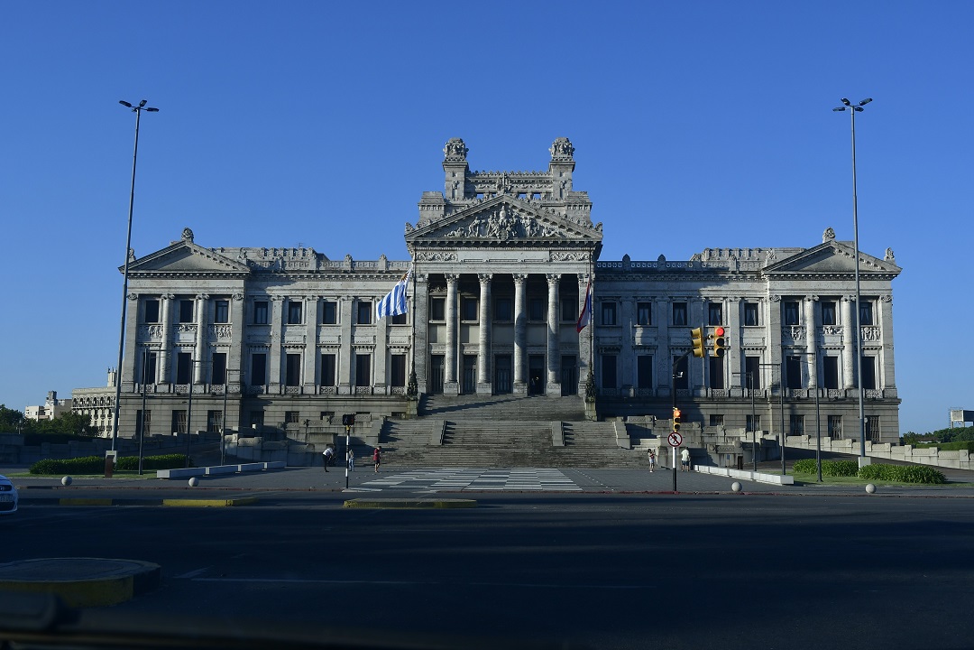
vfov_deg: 36.9
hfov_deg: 53.1
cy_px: 325
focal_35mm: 36
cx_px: 487
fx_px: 974
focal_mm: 24
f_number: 7.1
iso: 125
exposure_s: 1/400
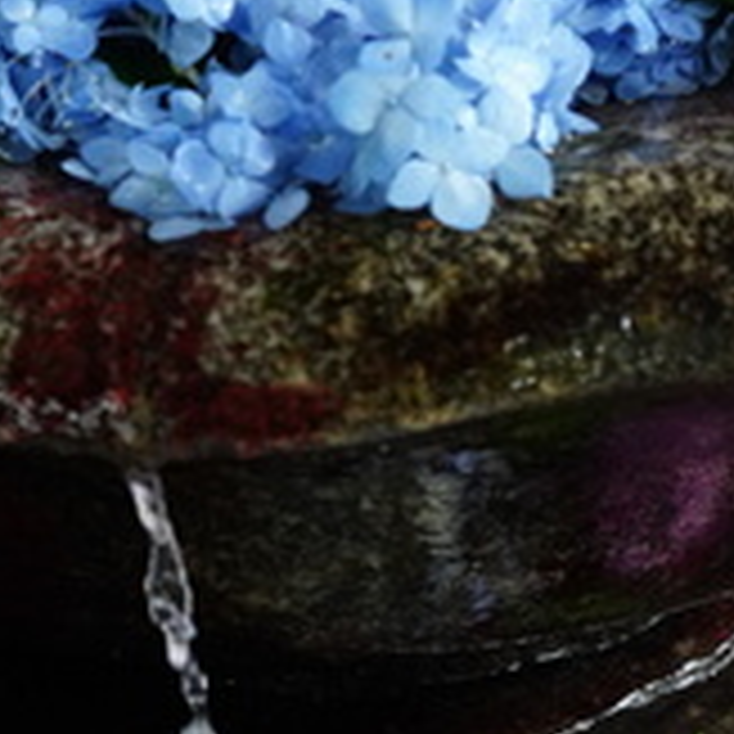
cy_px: 412
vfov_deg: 11.3
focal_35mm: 154
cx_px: 739
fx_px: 3694
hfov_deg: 11.2
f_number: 4.5
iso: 3200
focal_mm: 50
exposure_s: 1/250
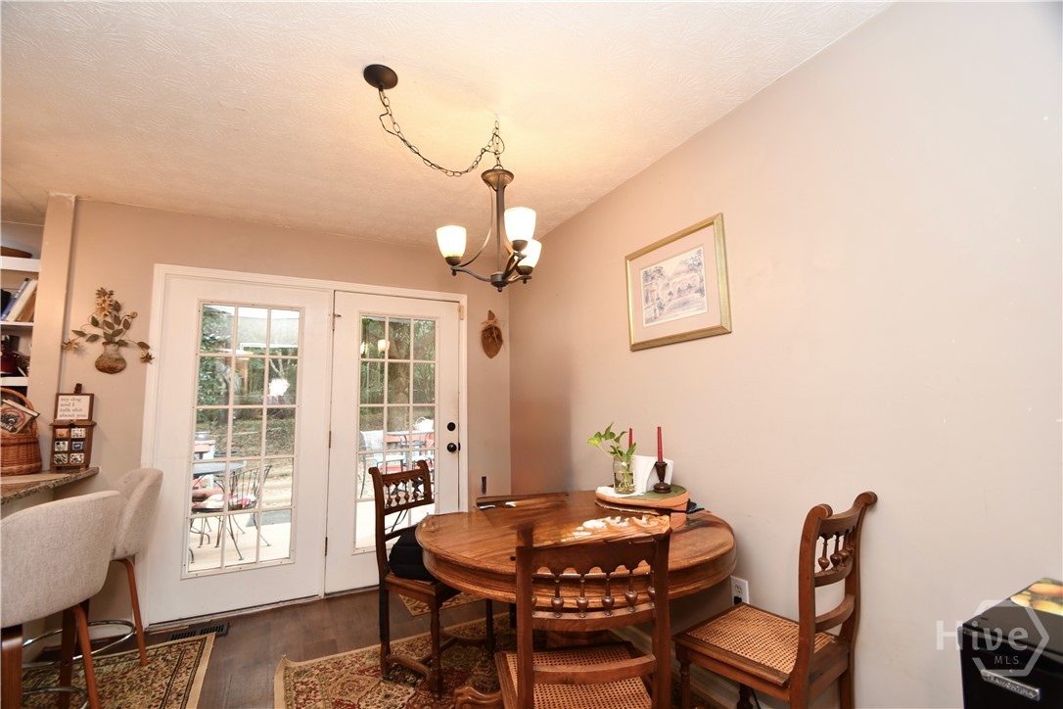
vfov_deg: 77.3
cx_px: 532
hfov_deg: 100.4
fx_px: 443
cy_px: 354
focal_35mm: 15
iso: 500
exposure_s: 1/60
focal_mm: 10
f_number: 4
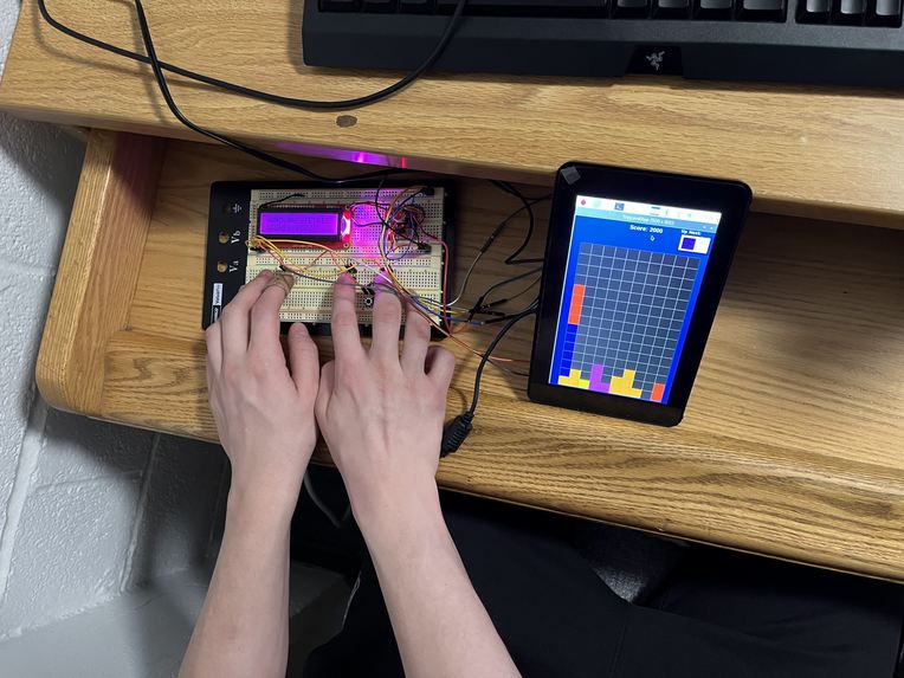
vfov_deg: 53.1
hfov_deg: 67.3
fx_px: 679
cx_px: 452
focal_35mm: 26
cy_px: 339
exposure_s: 1/40
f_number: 1.6
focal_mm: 5.1
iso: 400
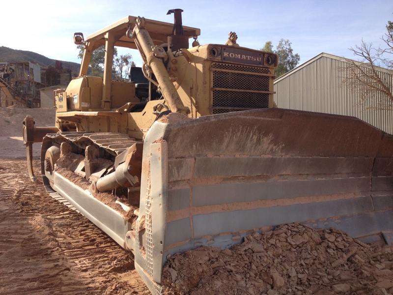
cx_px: 196
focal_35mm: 35
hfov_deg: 52.6
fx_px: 397
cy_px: 148
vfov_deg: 40.7
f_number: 2.4
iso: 64
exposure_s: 1/1175
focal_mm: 4.28
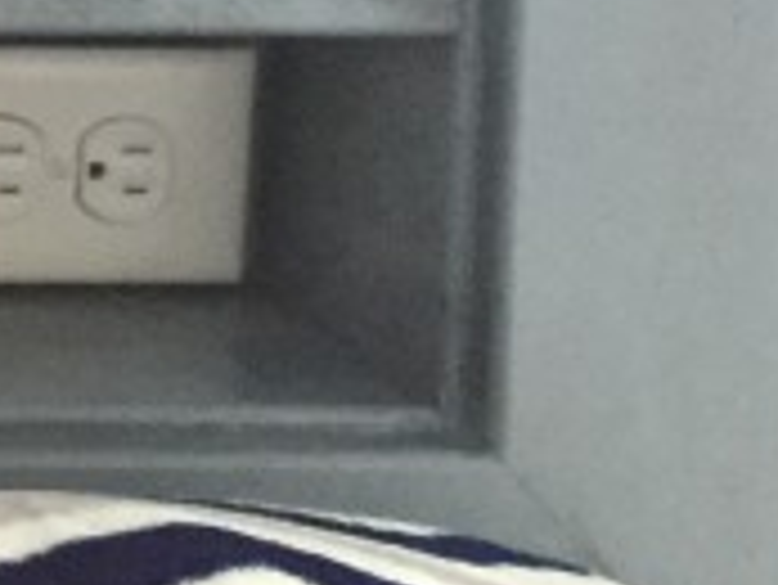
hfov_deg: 13.2
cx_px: -634
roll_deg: -2.5
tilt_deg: -7.2
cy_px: -198
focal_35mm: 134
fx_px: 3014
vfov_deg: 10.8
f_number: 2.2
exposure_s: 1/17
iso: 250
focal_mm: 4.15
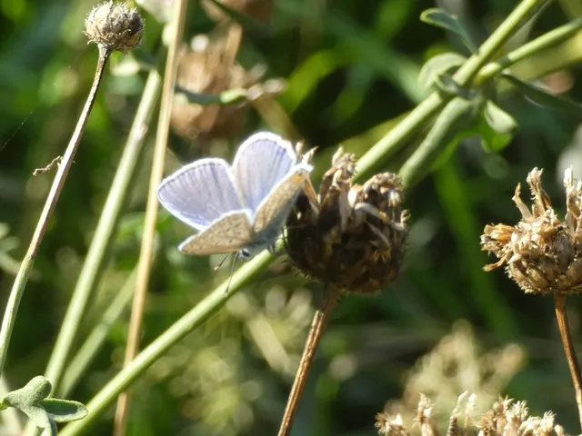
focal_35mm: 217
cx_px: 291
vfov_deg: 6.8
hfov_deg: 9.1
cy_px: 218
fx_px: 3648
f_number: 5.5
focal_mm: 38.9
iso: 160
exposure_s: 1/80
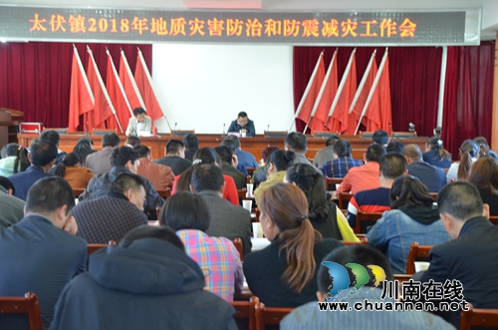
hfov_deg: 32.0
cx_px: 249
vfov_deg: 21.5
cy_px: 165
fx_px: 870
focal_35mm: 63
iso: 1600
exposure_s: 1/20
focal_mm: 42
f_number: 4.8
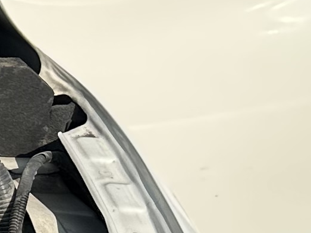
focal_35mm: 185
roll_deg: +0.4
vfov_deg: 8.0
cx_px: -727
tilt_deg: -23.8
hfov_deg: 8.4
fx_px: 1662
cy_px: 263
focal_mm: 6.86
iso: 80
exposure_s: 1/3356
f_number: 1.78
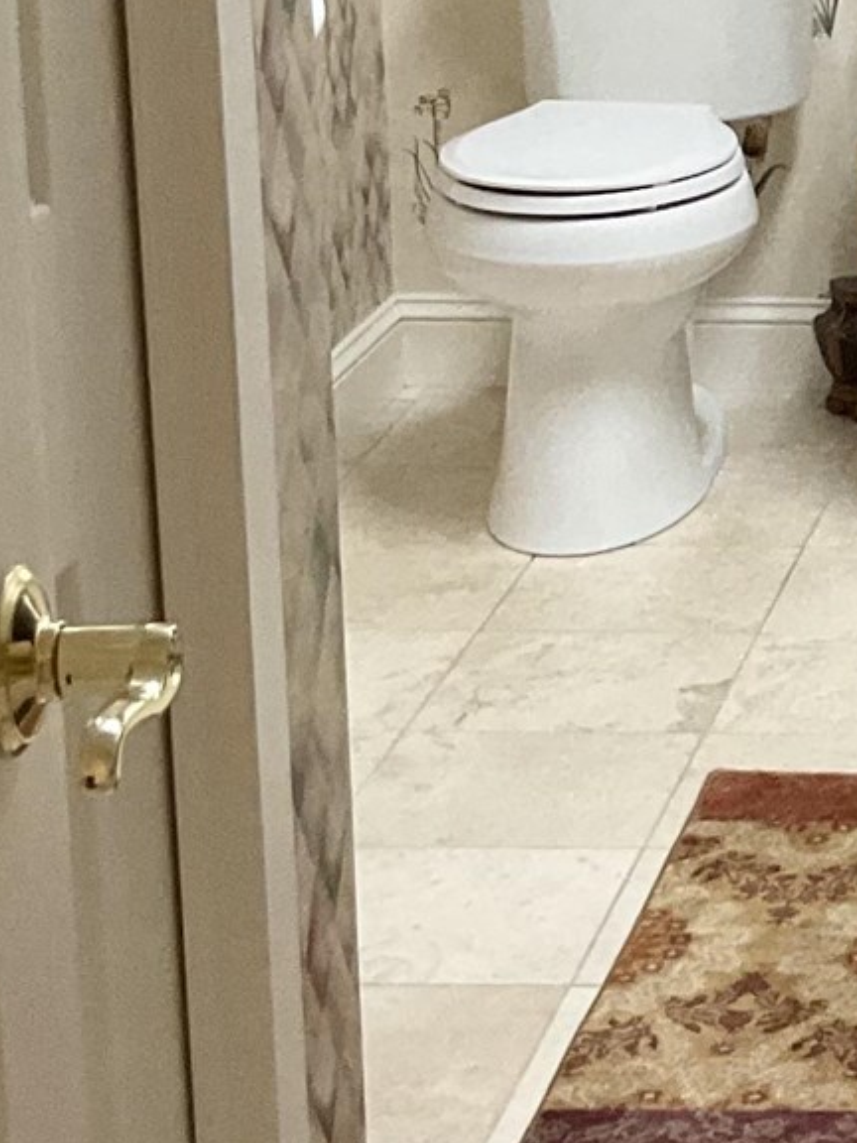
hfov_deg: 12.0
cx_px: 1414
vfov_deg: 16.9
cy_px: 246
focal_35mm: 116
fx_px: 3829
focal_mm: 3
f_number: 1.8
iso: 125
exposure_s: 1/60
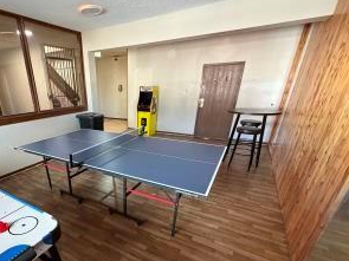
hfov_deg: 82.1
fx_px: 191
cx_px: 119
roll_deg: +0.0
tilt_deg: -23.8
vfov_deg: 67.0
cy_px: 171
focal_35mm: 19
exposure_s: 1/60
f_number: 2.2
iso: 500
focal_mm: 2.22
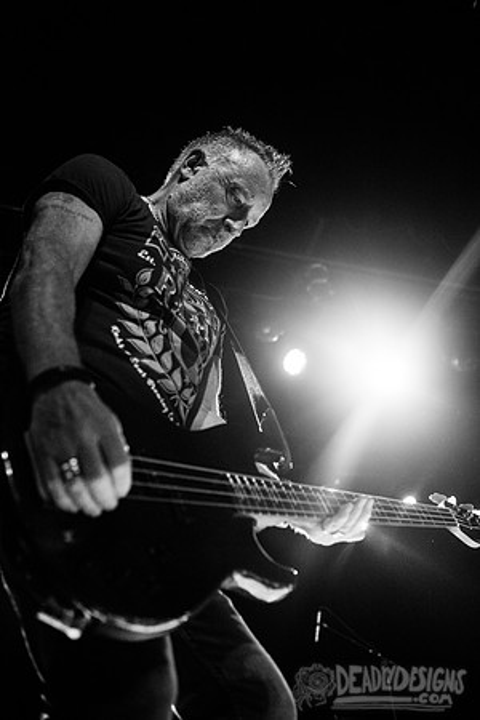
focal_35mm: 35
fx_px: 700
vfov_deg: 54.4
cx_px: 240
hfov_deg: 37.9
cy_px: 360
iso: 3200
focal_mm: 35
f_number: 3.2
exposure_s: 1/250
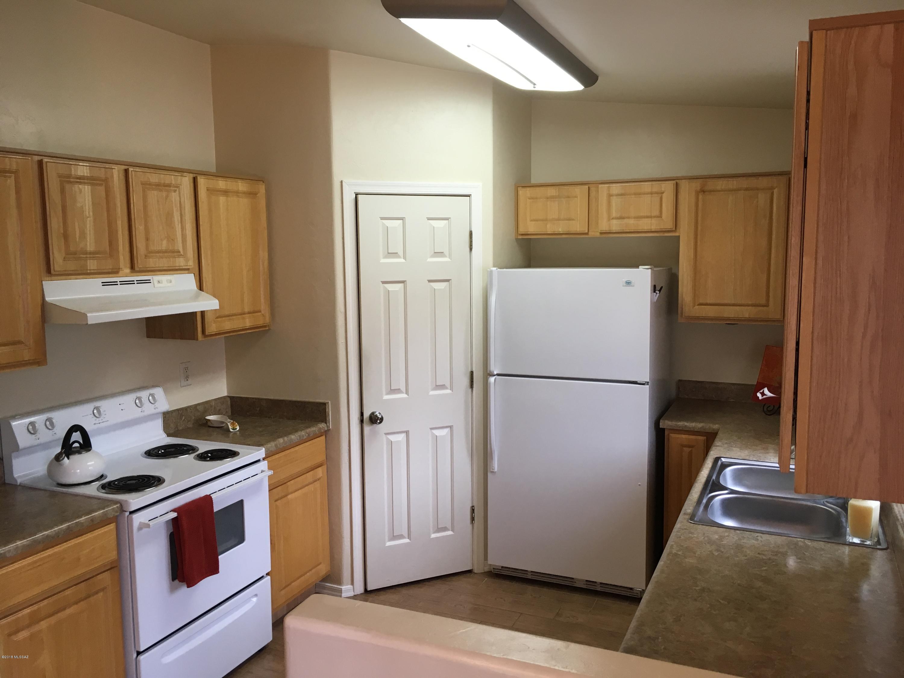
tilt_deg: -8.3
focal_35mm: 29
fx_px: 757
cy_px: 339
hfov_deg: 61.7
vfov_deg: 48.2
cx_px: 452
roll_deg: +0.0
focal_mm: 4.15
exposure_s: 1/30
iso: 50
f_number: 2.2
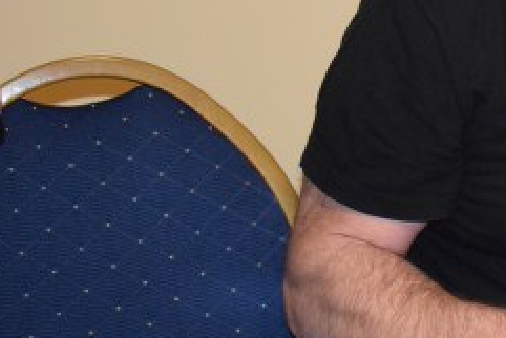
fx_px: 2377
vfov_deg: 8.1
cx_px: 760
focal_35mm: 169
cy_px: 85
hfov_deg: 11.6
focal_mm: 34
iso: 3200
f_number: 4.5
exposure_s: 1/60
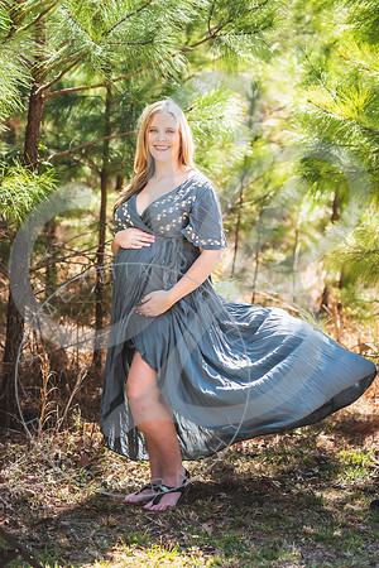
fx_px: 1342
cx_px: 190
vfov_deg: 23.9
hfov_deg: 16.1
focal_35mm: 85
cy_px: 284
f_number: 2.8
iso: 100
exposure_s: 1/400
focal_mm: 85
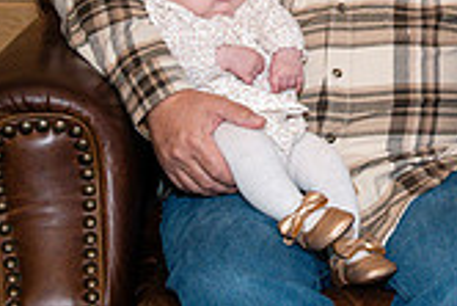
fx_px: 1741
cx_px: 704
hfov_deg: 13.9
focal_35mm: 137
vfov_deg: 9.9
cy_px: -15
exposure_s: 1/160
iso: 1000
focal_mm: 38
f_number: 8
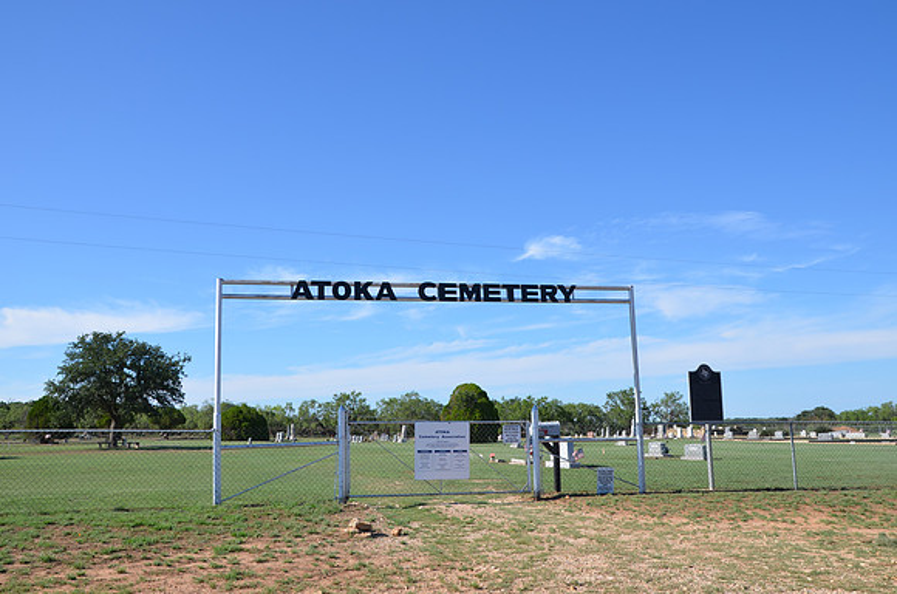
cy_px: 297
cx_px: 448
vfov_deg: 41.5
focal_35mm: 32
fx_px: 783
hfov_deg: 59.6
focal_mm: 21
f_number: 8
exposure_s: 1/250
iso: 100
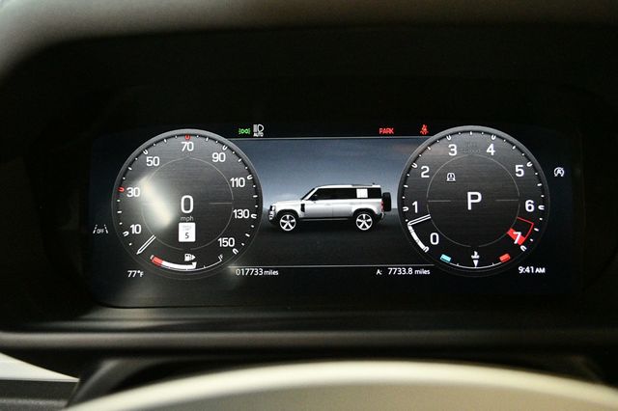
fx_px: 515
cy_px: 206
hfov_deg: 62.0
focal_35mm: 30
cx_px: 309
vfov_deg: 43.6
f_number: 3.8
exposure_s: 1/60
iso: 7200
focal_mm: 20
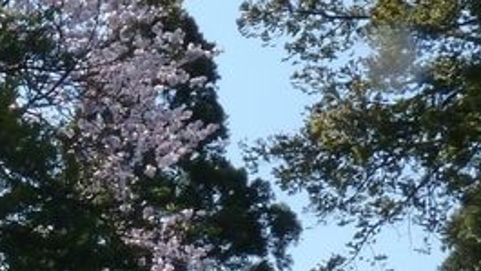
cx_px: -158
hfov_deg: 15.3
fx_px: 1696
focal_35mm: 133
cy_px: 289
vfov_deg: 9.0
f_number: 5.6
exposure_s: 1/320
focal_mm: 4.8
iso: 125
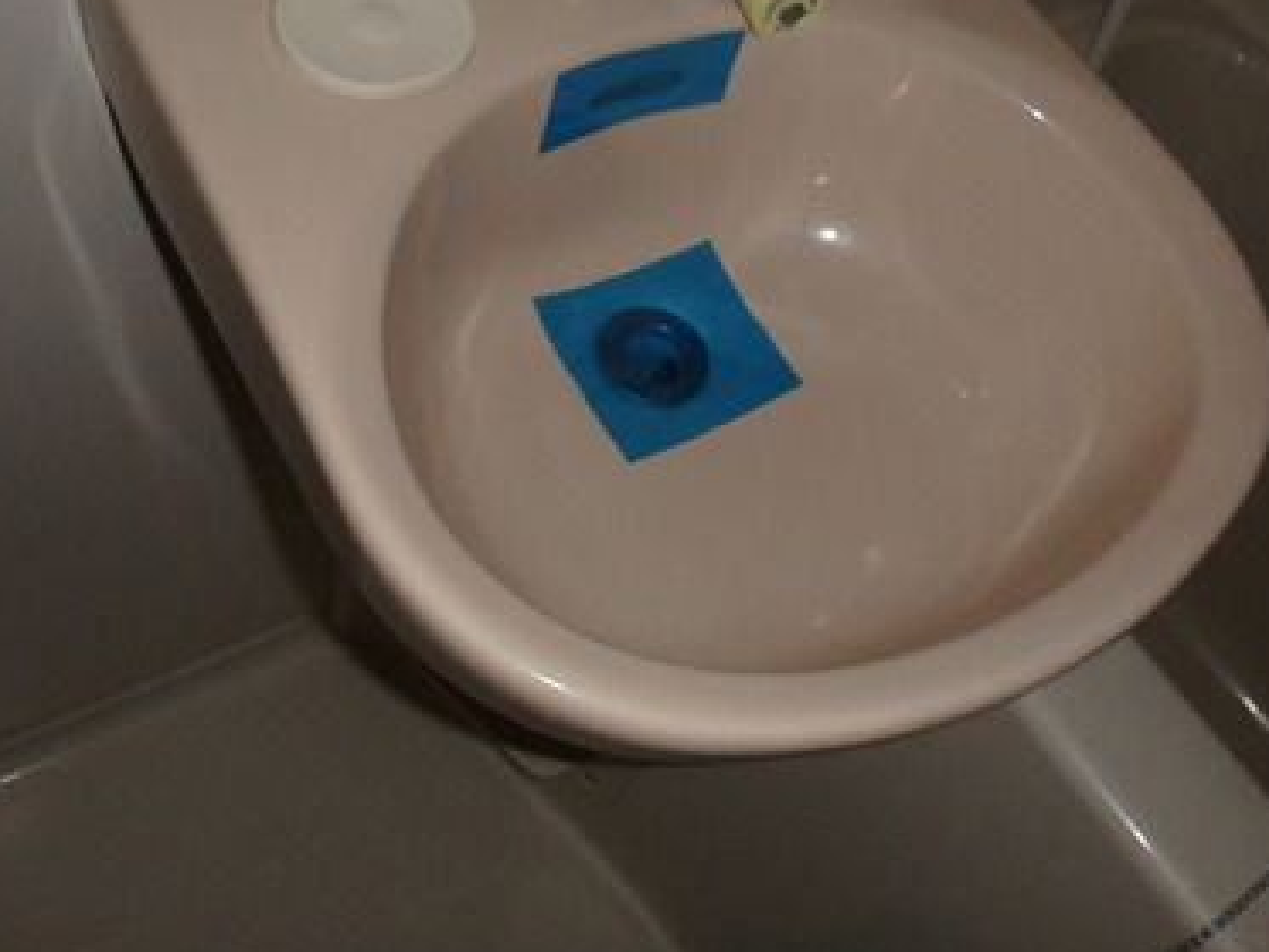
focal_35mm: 36
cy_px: 262
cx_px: 612
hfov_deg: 51.3
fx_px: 1320
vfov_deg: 38.8
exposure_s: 1/30
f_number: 3.5
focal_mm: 3.7
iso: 400
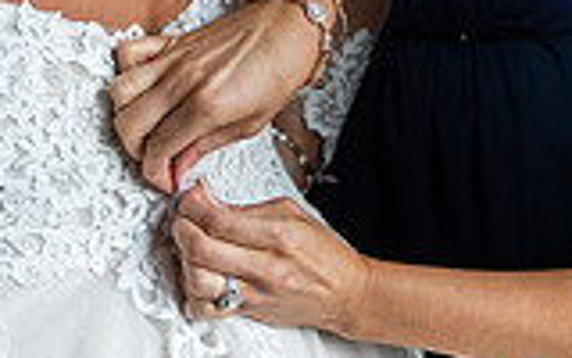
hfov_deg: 13.5
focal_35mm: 155
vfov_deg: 8.4
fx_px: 2416
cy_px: -70
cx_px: 229
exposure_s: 1/800
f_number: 2.8
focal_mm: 42
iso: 2000
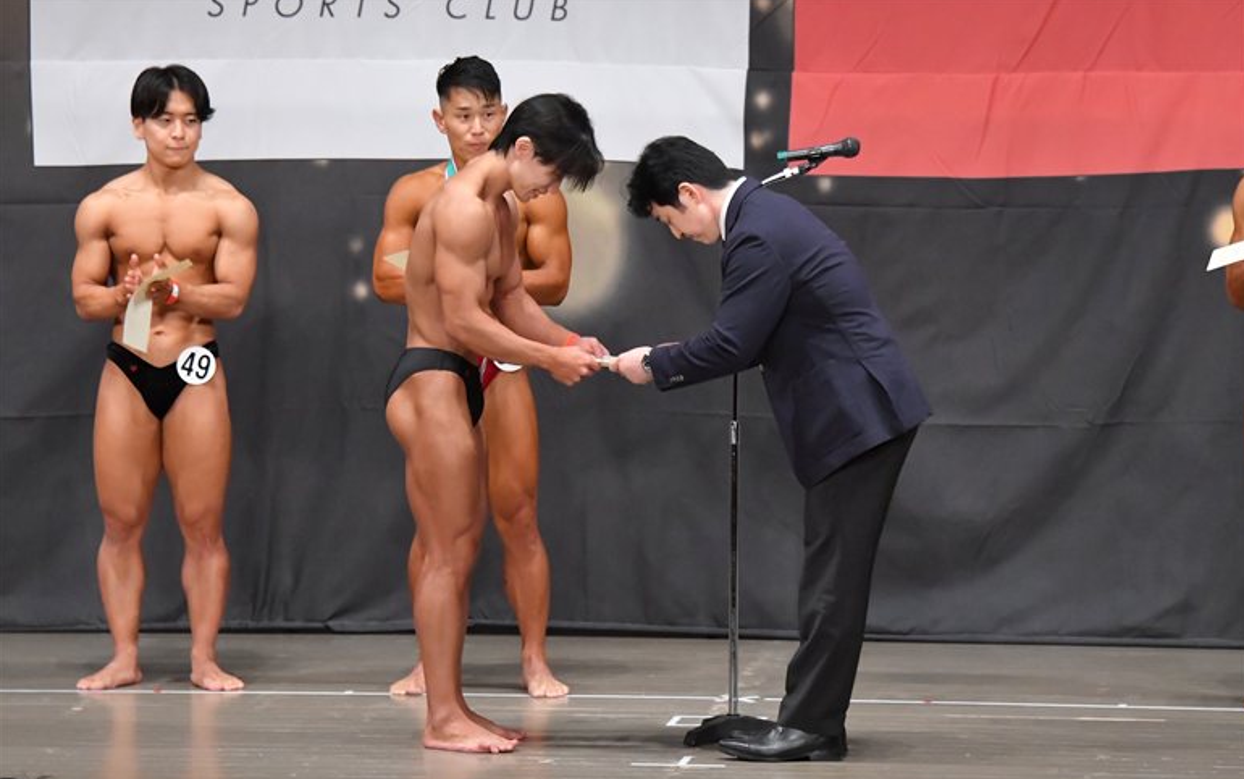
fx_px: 7021
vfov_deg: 6.3
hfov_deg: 10.1
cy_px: 412
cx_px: 624
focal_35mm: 207
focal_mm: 135
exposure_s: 1/400
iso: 6400
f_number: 5.6
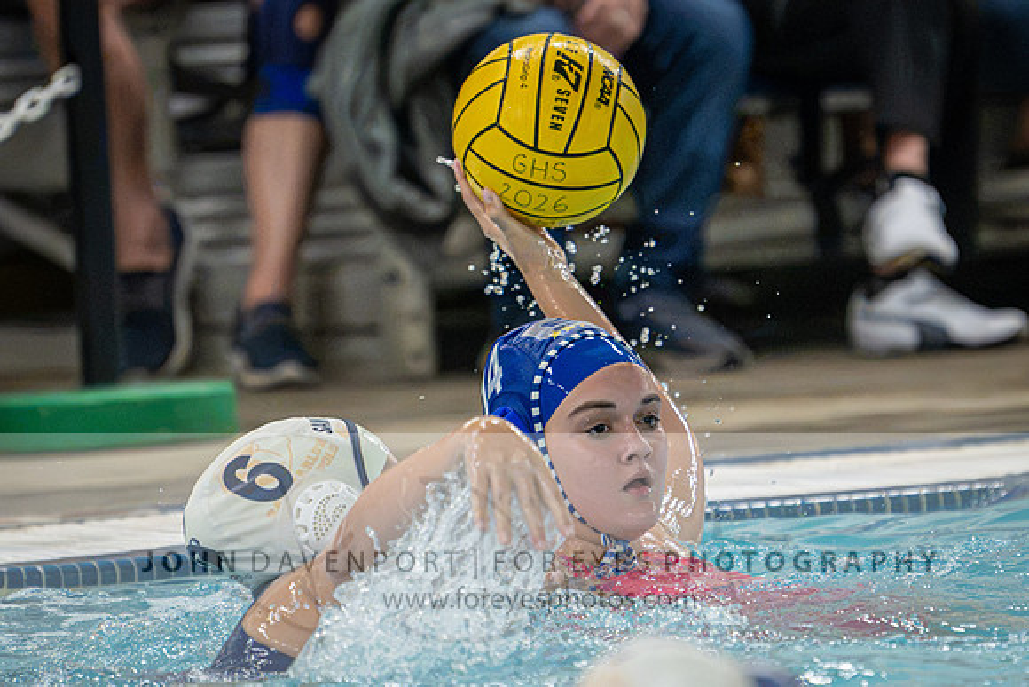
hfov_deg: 3.6
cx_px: 581
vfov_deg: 2.4
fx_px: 16525
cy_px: 411
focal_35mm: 578
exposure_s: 1/1000
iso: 14400
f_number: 4
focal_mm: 280
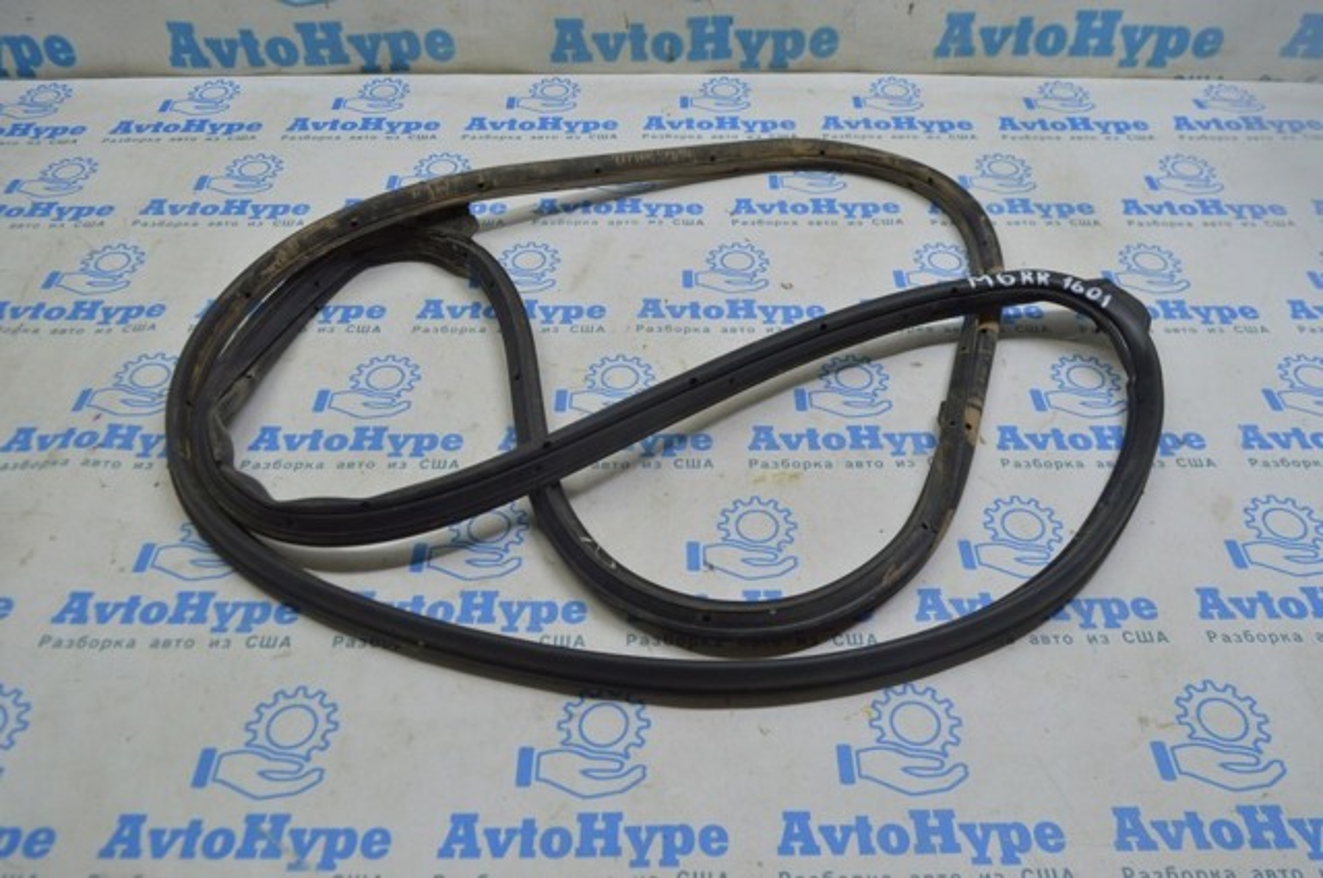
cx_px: 662
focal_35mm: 30
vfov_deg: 43.5
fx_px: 1101
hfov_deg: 62.0
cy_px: 439
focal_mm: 20
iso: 400
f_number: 5.6
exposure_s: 1/40
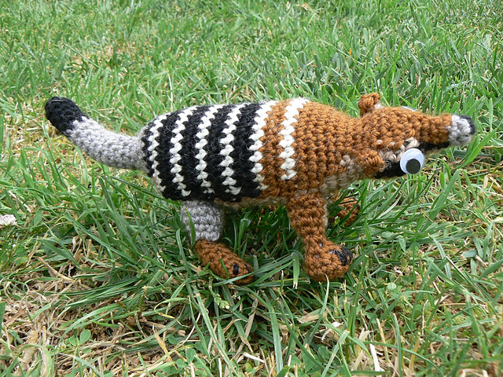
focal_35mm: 36
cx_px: 252
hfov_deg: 51.4
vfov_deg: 39.7
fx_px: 523
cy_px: 188
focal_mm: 6
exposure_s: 1/100
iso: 80
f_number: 5.6
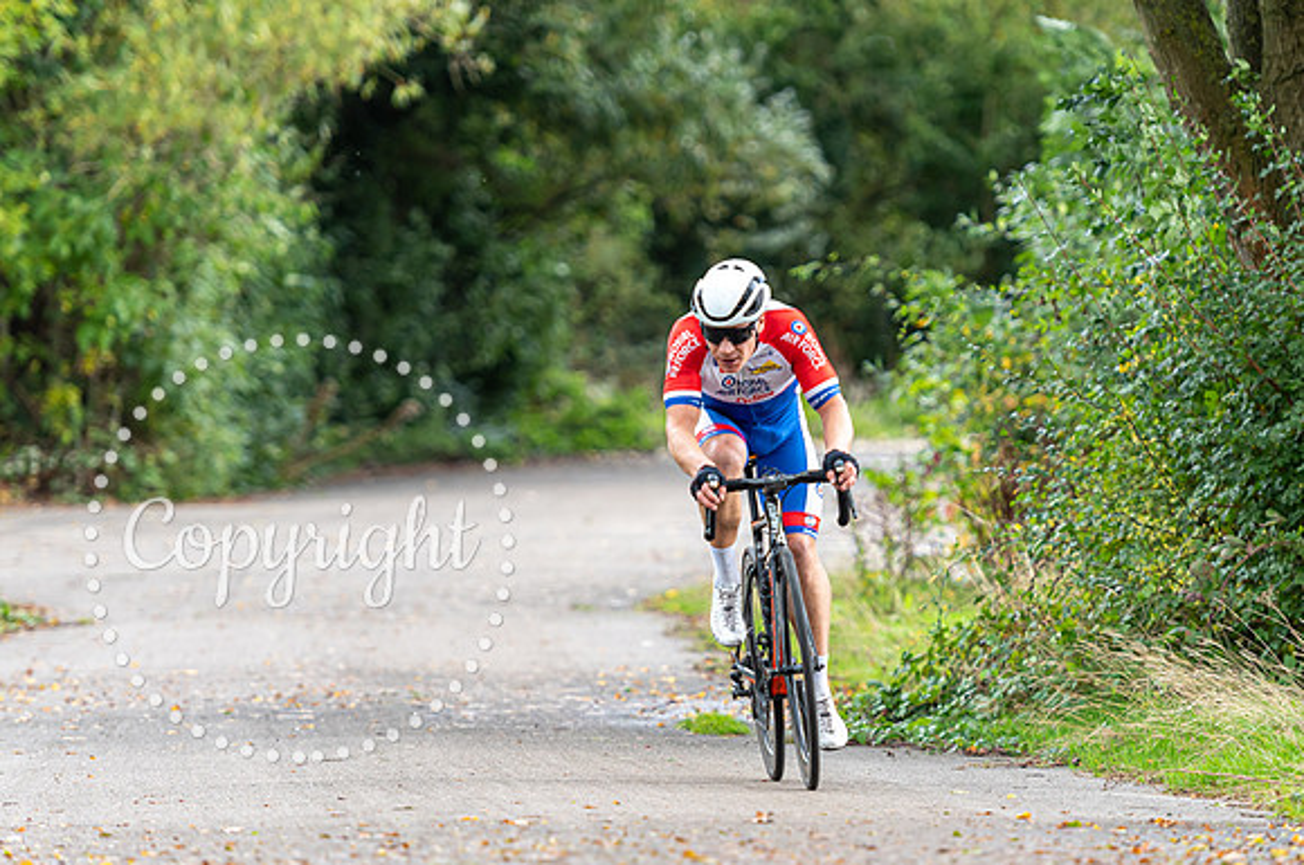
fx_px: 8718
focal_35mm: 241
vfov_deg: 5.7
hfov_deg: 8.6
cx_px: 752
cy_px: 448
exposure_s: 1/320
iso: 250
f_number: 2.8
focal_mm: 170
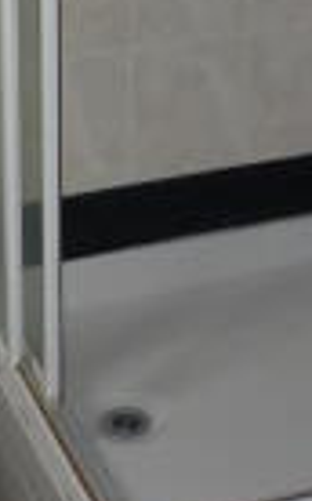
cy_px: -103
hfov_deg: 11.7
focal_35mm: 111
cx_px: 40
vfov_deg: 17.9
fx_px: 1513
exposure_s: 1/30
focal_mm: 5.5
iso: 100
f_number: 2.8
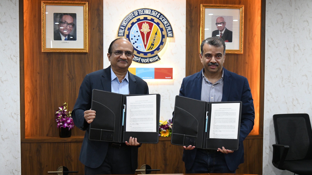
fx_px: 405
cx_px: 156
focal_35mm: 49
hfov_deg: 42.1
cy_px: 90
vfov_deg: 24.4
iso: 4000
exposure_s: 1/200
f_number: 4.5
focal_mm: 46
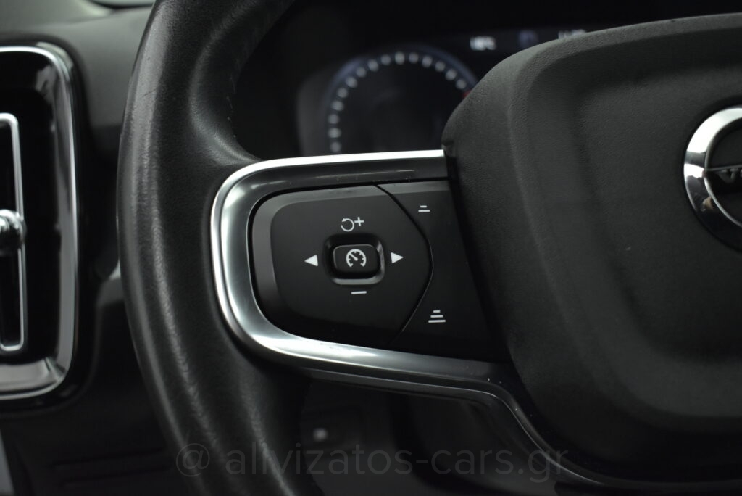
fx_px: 773
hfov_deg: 51.3
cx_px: 371
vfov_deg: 35.5
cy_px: 248
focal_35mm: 38
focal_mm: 25
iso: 1600
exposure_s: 1/80
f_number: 4
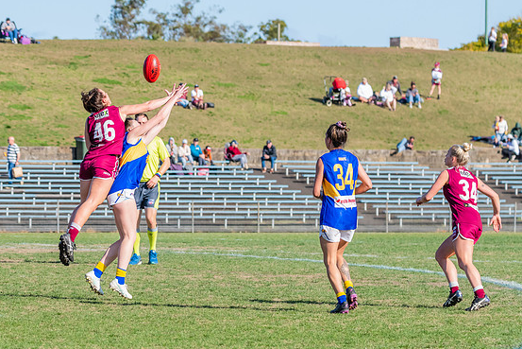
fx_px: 4046
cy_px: 215
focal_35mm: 279
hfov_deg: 7.4
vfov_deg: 4.9
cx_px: 155
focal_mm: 180
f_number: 8
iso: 800
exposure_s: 1/1600
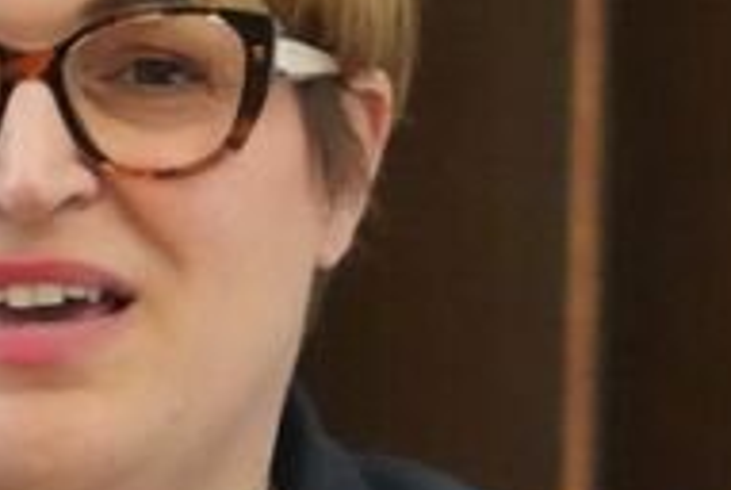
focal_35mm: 1284
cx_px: 115
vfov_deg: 1.1
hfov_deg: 1.6
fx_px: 26112
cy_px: 630
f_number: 6.3
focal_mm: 240
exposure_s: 1/80
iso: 12800
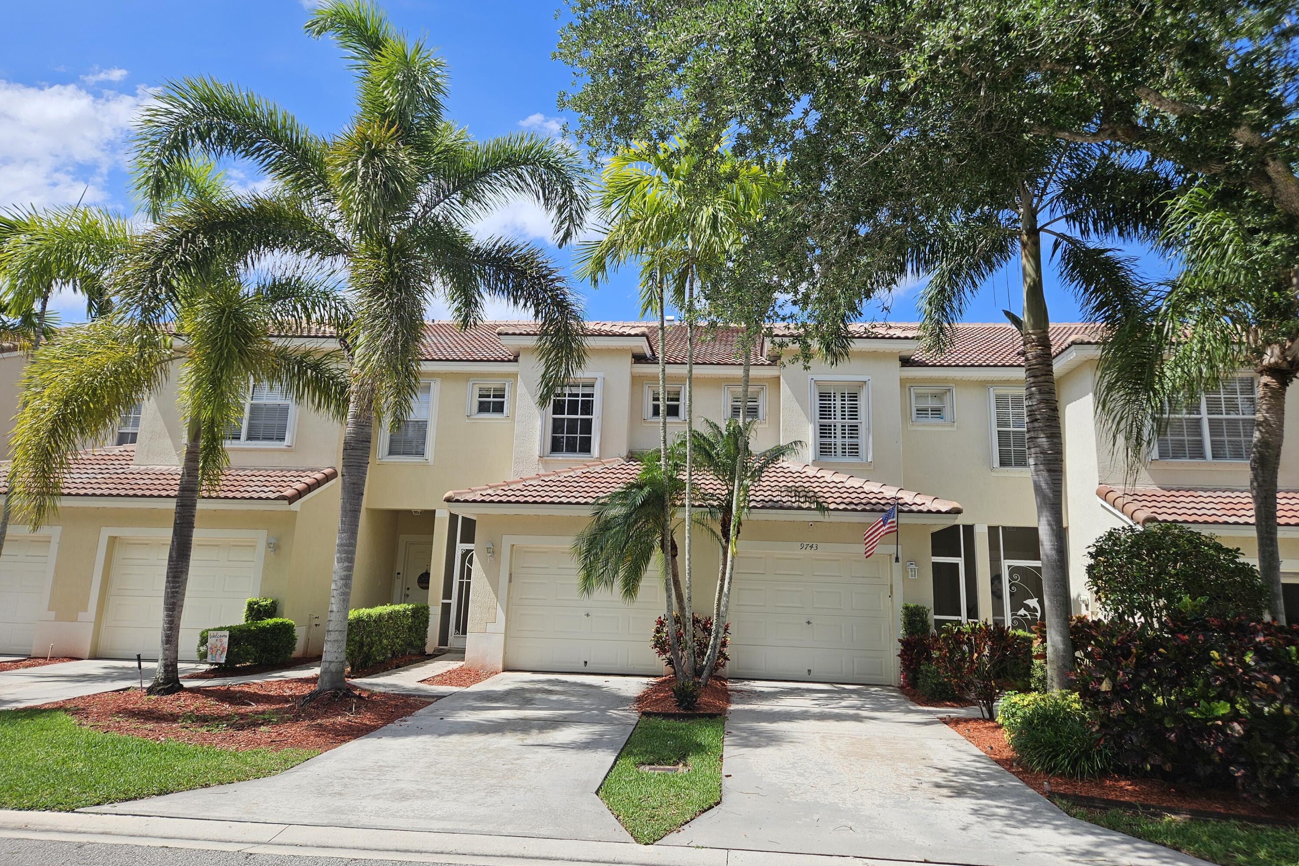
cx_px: 648
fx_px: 866
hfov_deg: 73.7
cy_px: 416
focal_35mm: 24
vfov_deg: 53.1
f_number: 1.8
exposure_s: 1/1994
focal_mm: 5.4
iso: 25
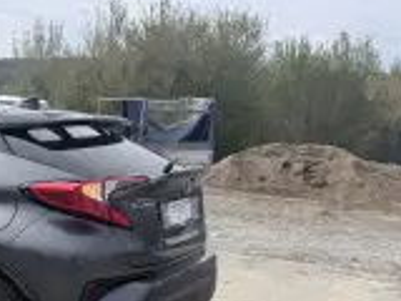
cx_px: -43
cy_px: 238
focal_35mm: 54
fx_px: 626
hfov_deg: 31.4
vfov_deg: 26.6
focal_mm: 6.76
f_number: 1.78
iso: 80
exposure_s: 1/4673
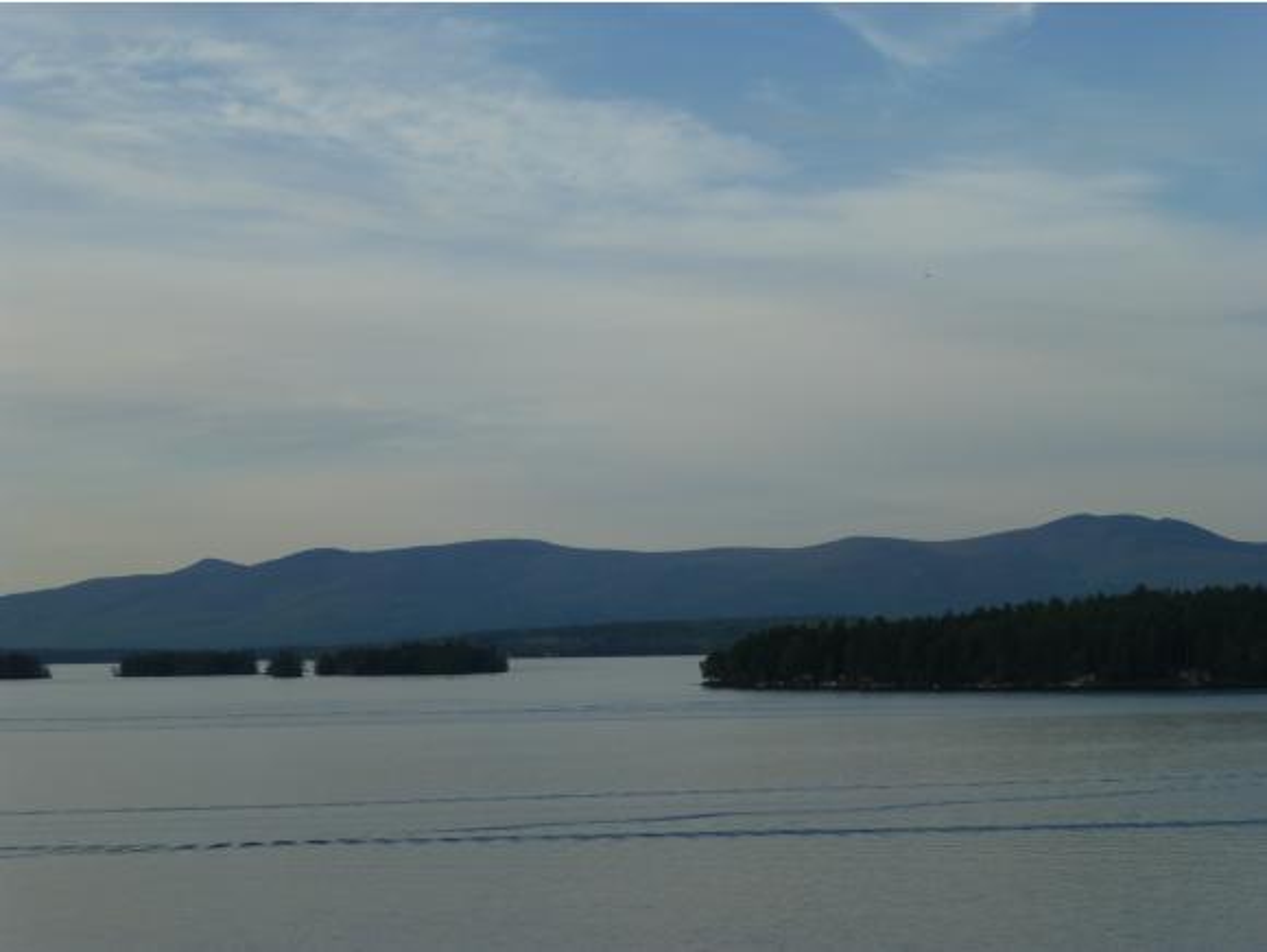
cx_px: 634
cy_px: 476
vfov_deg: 16.4
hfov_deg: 21.8
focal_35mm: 90
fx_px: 3297
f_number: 5.2
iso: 100
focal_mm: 16.1
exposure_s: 1/400
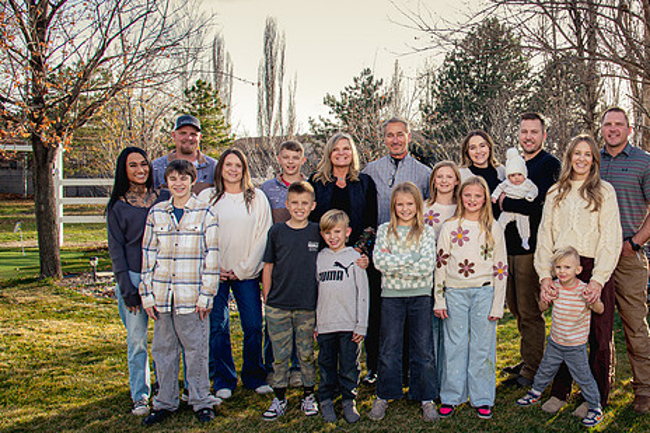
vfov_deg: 36.8
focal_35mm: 36
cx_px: 464
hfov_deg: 51.5
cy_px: 213
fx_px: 650
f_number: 7.1
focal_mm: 24
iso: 500
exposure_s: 1/250
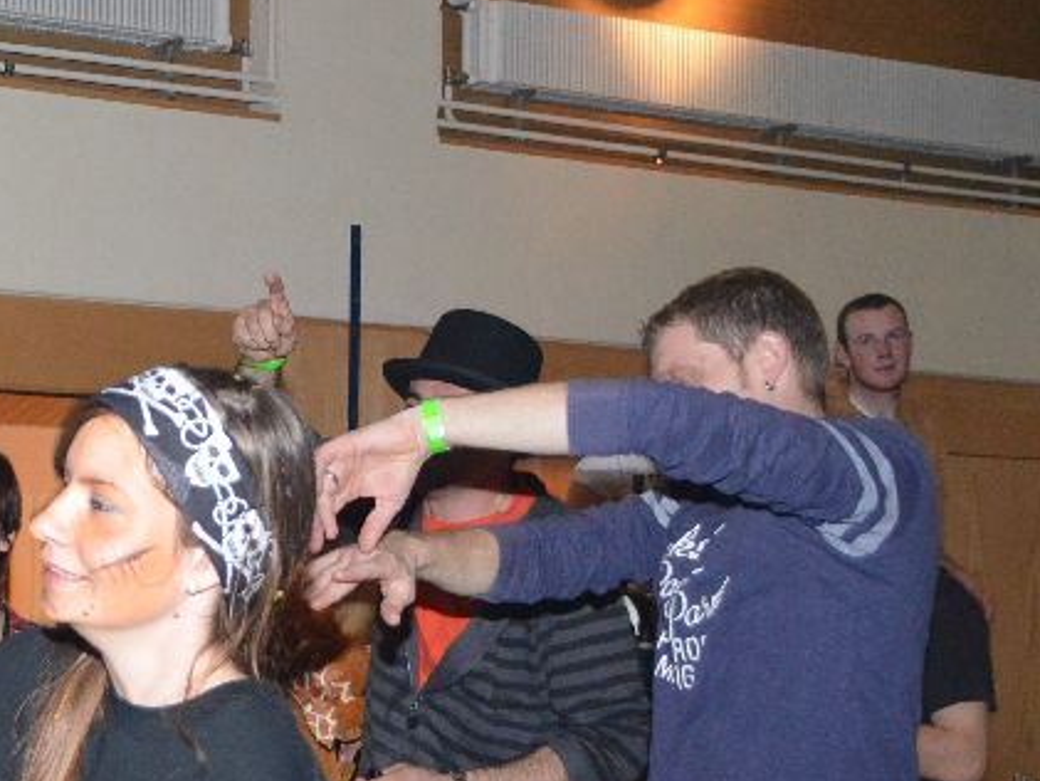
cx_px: -183
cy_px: 601
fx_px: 2314
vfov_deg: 19.0
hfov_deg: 23.3
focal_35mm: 77
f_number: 4
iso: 3200
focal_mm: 22
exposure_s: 1/60
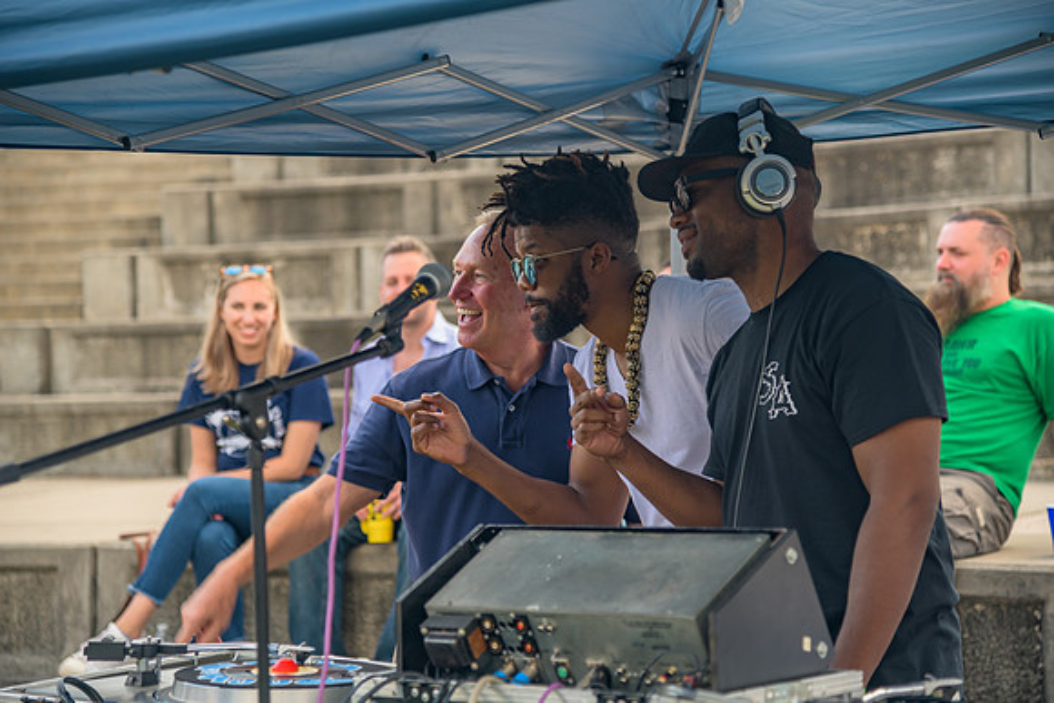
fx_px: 2518
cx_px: 527
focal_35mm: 86
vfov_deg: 15.9
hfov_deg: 23.6
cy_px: 352
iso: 280
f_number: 4
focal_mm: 86
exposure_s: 1/200
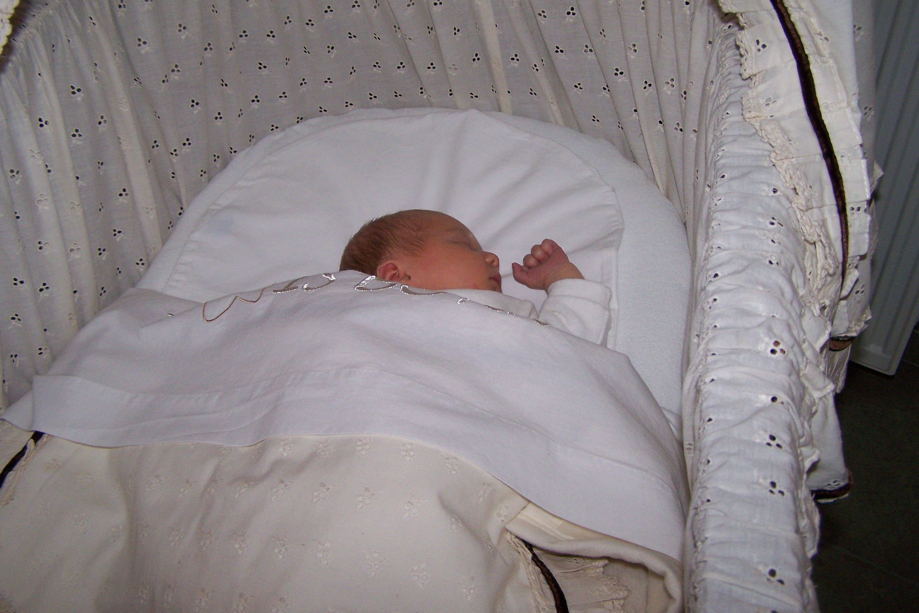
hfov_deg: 48.5
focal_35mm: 40
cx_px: 461
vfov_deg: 33.4
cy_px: 270
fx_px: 1021
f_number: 2.8
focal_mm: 6.3
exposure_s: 1/60
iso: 160
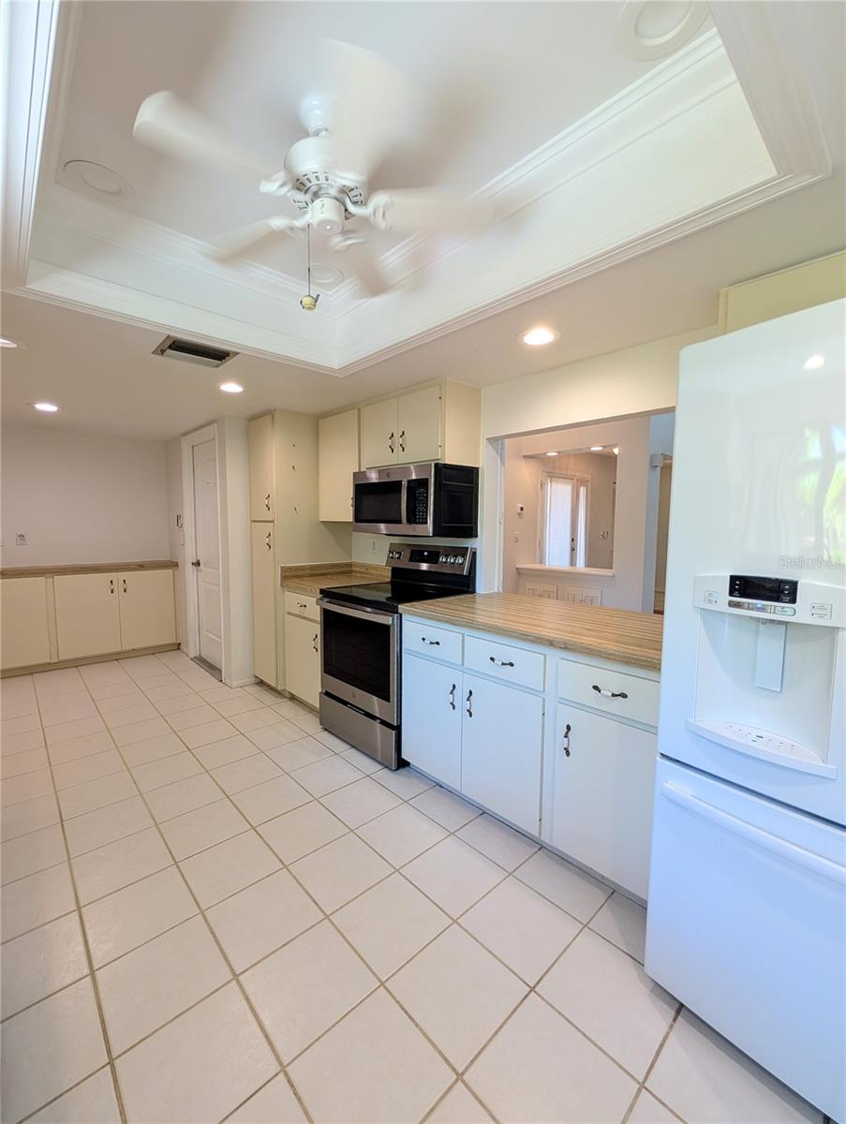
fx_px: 390
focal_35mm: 12
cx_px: 423
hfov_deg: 94.6
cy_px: 562
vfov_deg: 110.5
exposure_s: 1/60
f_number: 1.7
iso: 61
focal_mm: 2.02
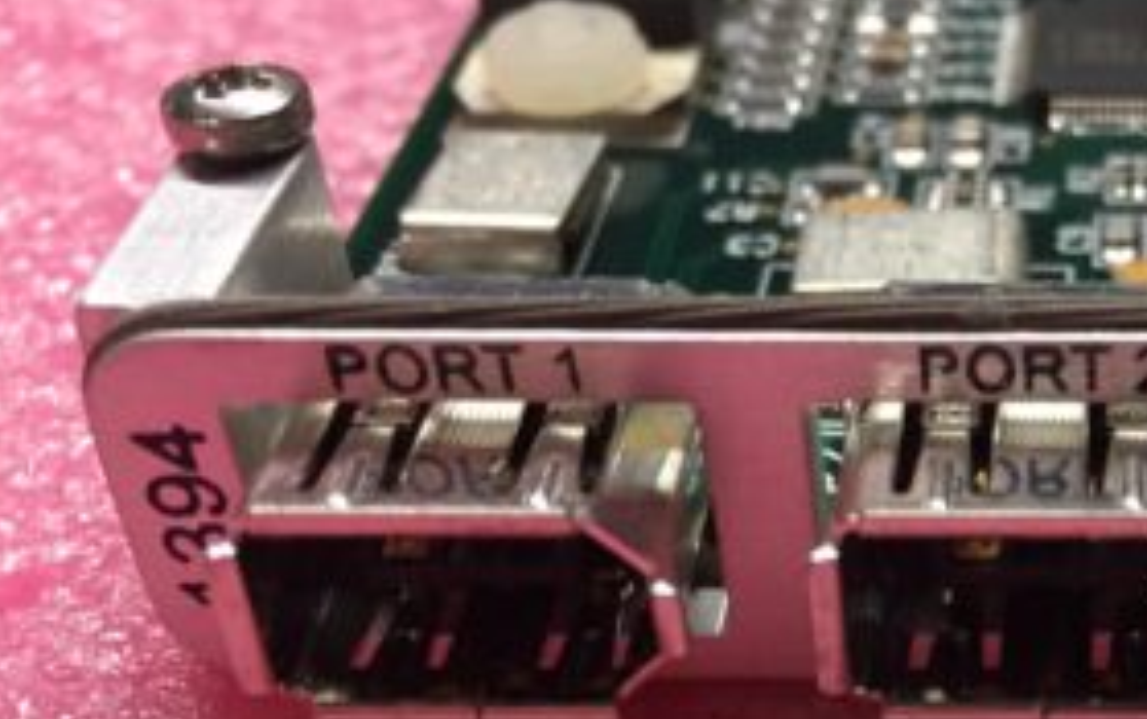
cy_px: 711
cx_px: 1221
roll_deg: -0.9
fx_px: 2065
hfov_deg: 28.5
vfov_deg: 19.2
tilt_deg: -41.9
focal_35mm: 66
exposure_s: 1/30
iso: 125
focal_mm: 4.15
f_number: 2.2
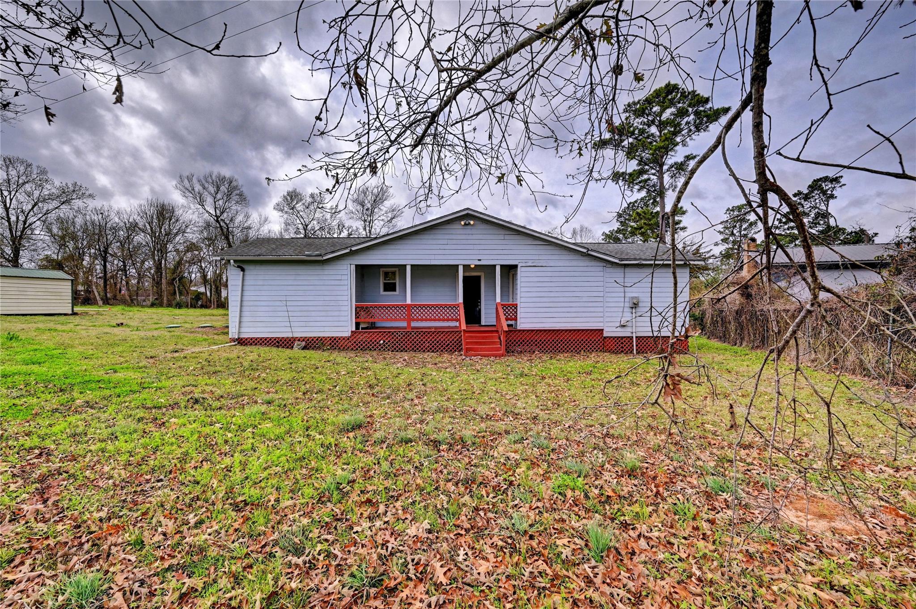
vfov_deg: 81.1
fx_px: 356
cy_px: 304
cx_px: 458
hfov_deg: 104.3
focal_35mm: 14
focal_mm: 14
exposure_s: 1/640
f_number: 8
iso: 400
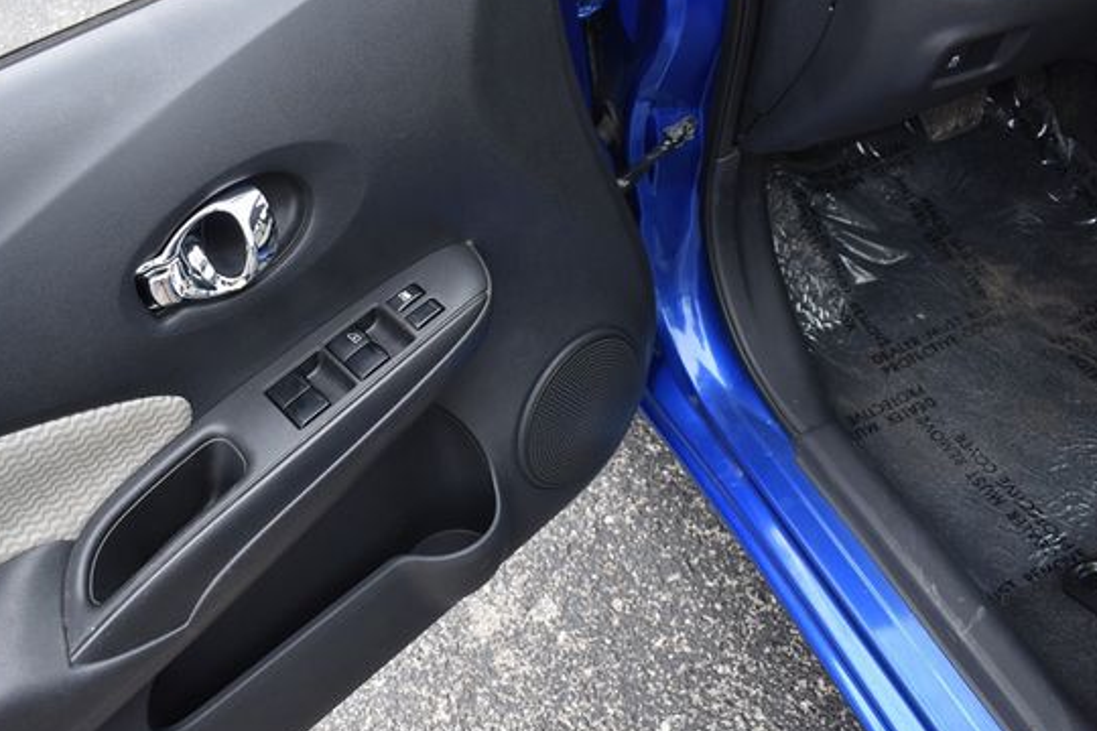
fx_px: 975
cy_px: 346
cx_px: 461
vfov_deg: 41.1
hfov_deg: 58.4
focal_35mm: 32
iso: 400
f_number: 5
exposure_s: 1/250
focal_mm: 18
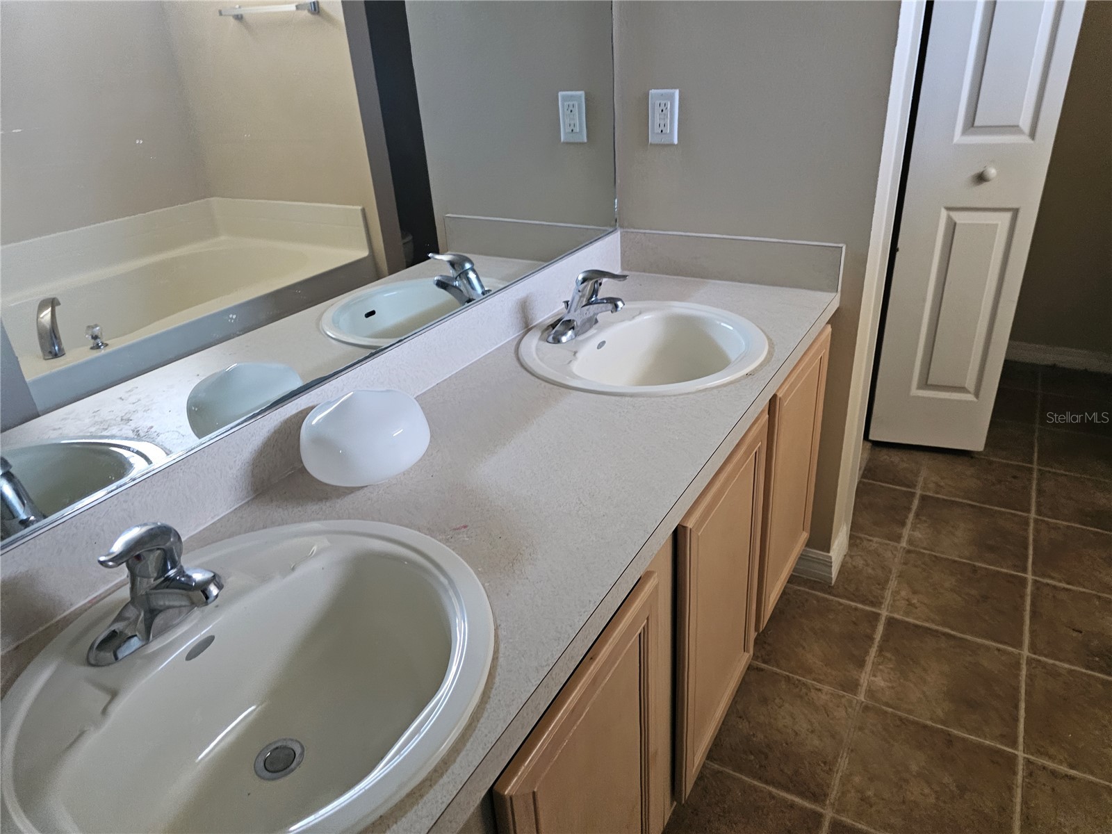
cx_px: 556
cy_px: 417
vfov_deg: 58.9
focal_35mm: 23
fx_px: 739
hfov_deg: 73.9
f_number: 1.7
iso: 1000
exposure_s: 1/120
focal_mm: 6.3
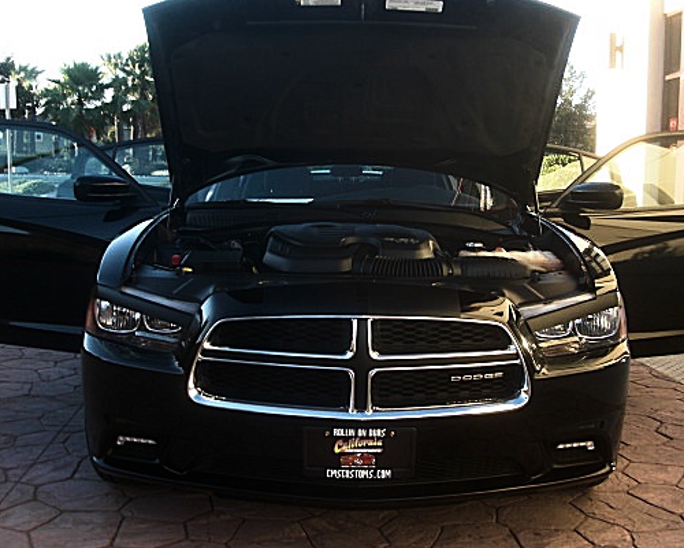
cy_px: 255
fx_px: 911
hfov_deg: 41.1
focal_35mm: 45
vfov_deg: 33.4
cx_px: 357
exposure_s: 1/80
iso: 50
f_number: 2.8
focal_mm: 6.3
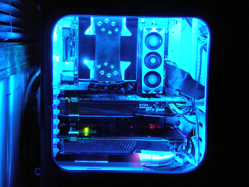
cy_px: 94
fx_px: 460
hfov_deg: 30.3
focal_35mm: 64
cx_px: 124
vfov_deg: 22.9
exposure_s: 1/1.3
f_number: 3.2
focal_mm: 10.6
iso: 300
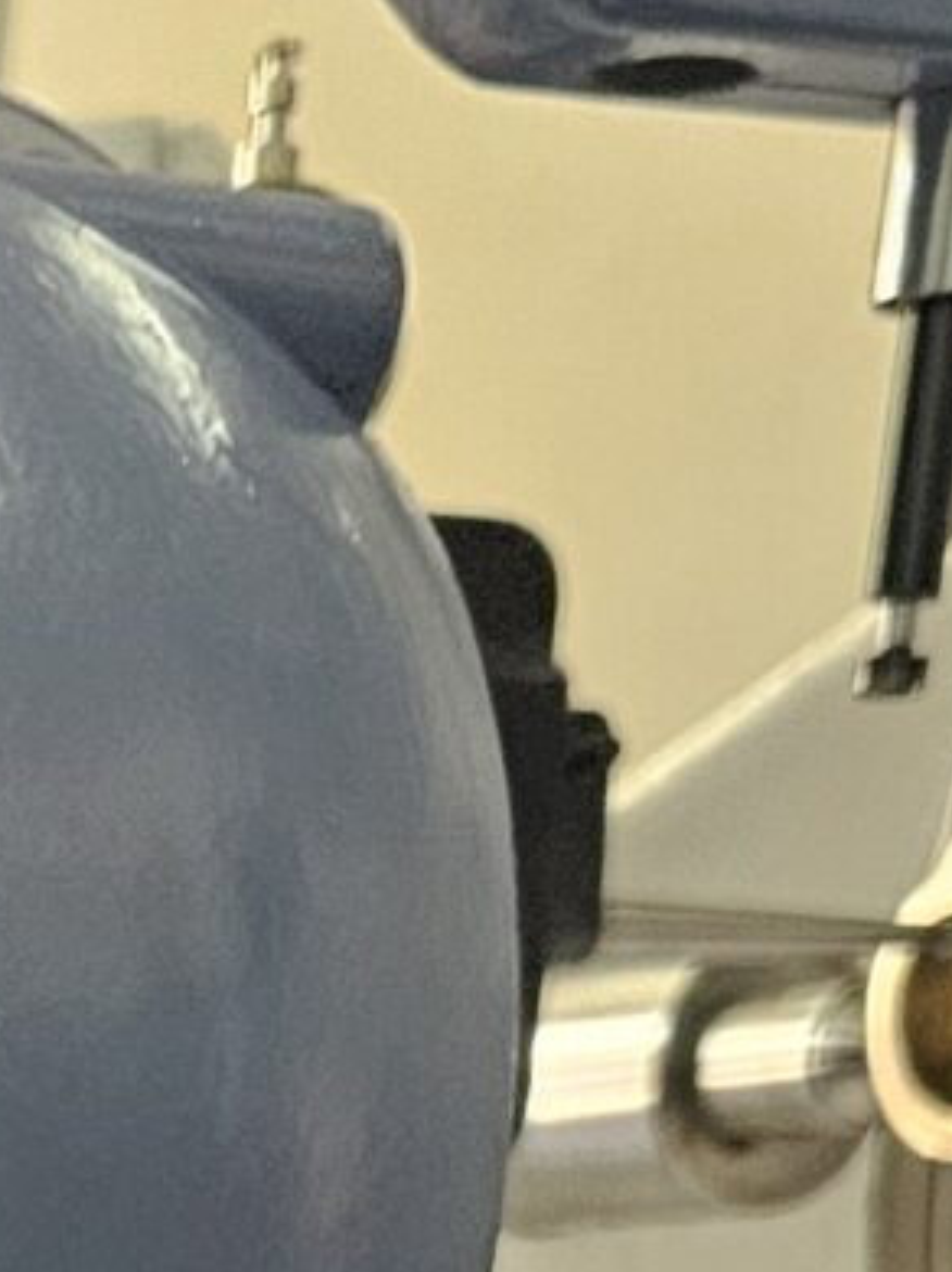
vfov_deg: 10.9
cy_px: 3128
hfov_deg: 8.7
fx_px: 5543
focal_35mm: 151
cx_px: -1558
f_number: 1.7
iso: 400
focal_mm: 6.3
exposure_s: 1/100
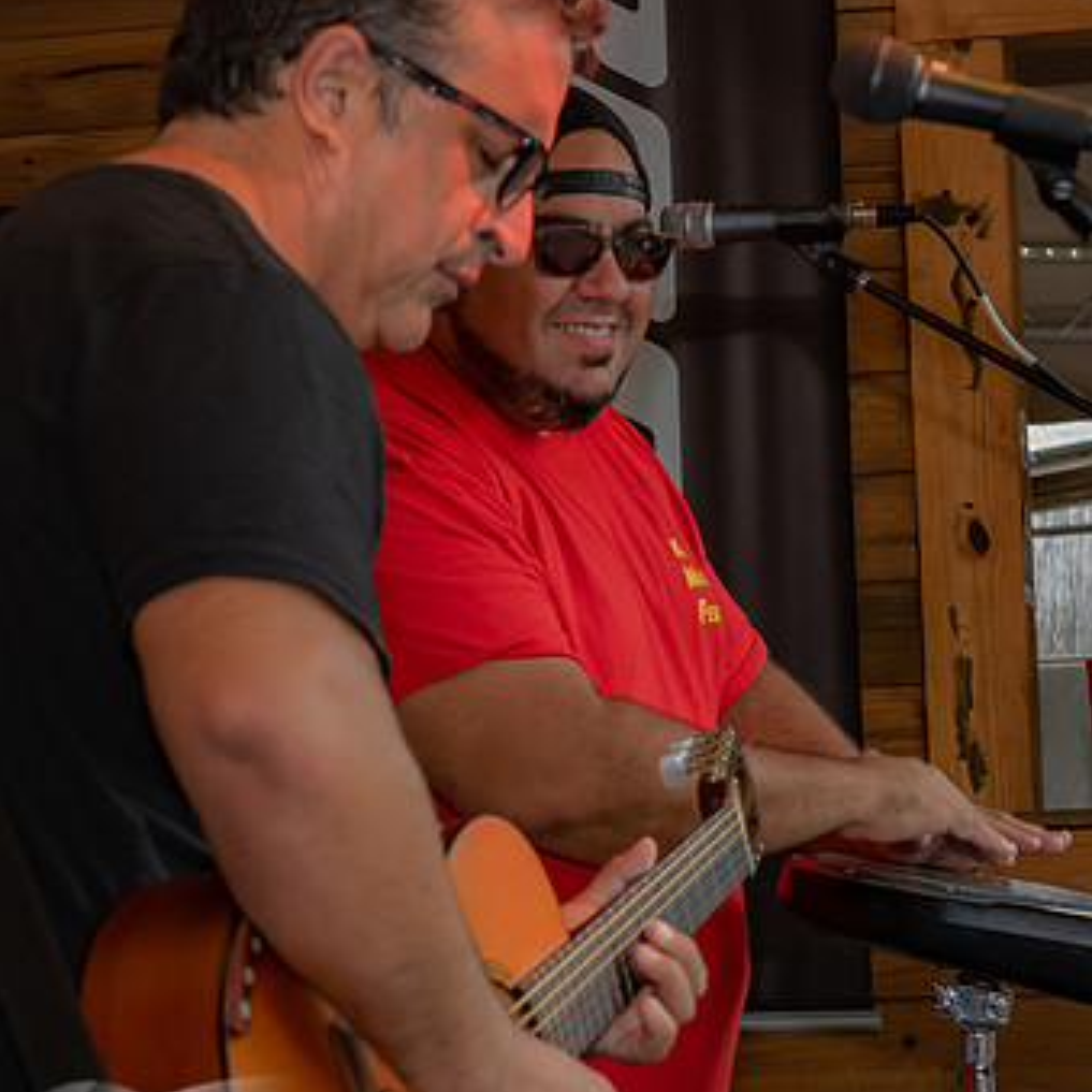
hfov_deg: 13.2
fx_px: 4711
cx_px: 376
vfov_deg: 13.2
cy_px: 829
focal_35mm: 132
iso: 800
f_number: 5.6
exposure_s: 1/160
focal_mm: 52
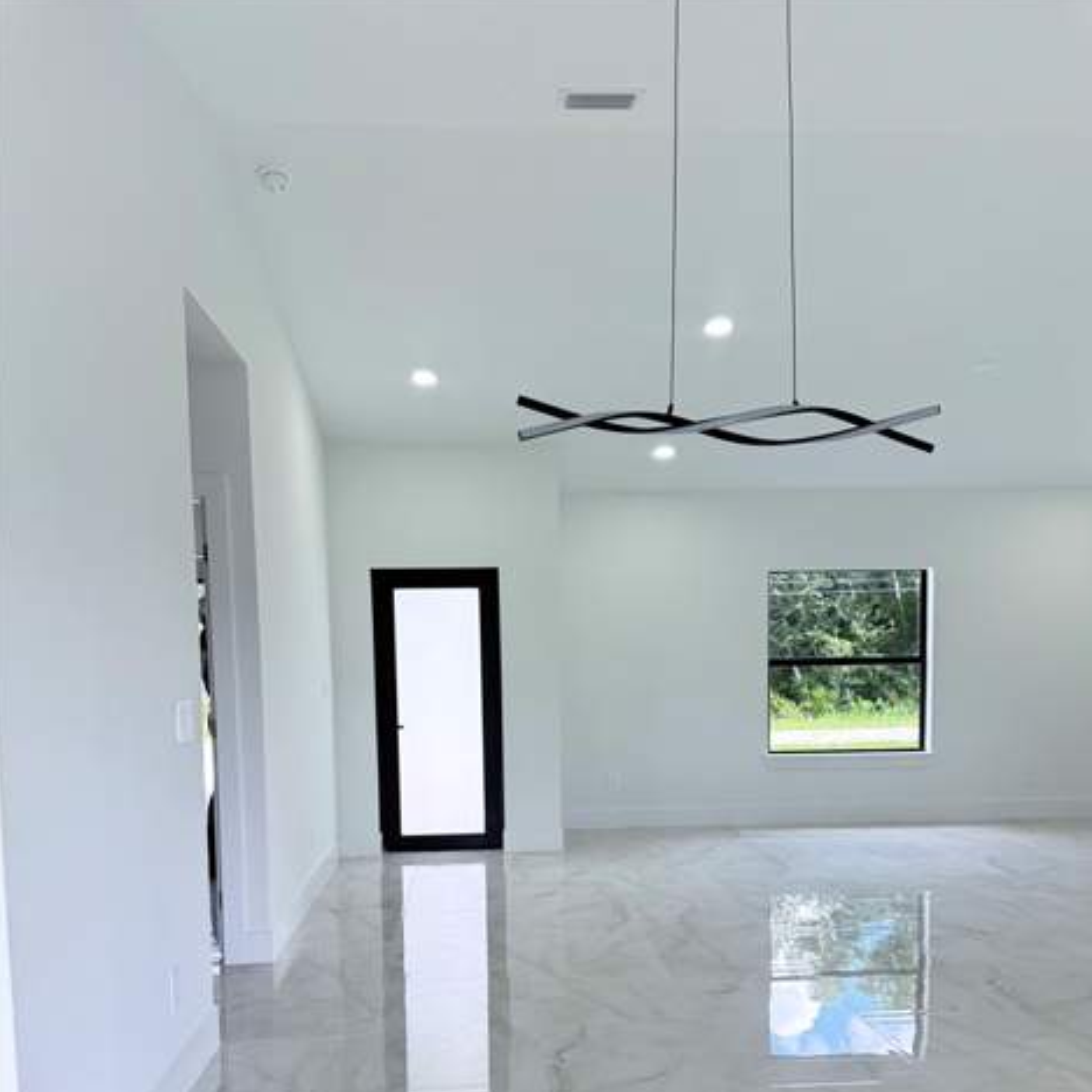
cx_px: 553
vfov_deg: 54.4
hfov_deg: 55.6
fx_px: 1035
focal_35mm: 29
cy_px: 735
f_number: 1.78
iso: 160
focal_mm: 6.76
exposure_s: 1/240
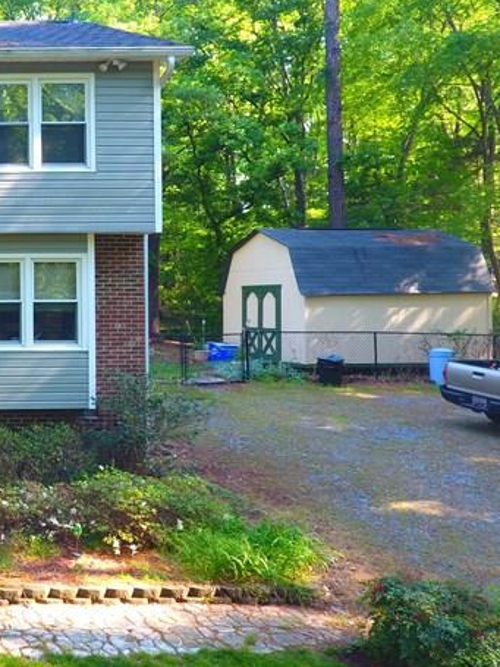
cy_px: 298
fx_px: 867
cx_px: -216
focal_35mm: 45
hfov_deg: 25.6
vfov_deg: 42.0
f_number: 2.8
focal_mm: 3.61
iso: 126
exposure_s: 1/50
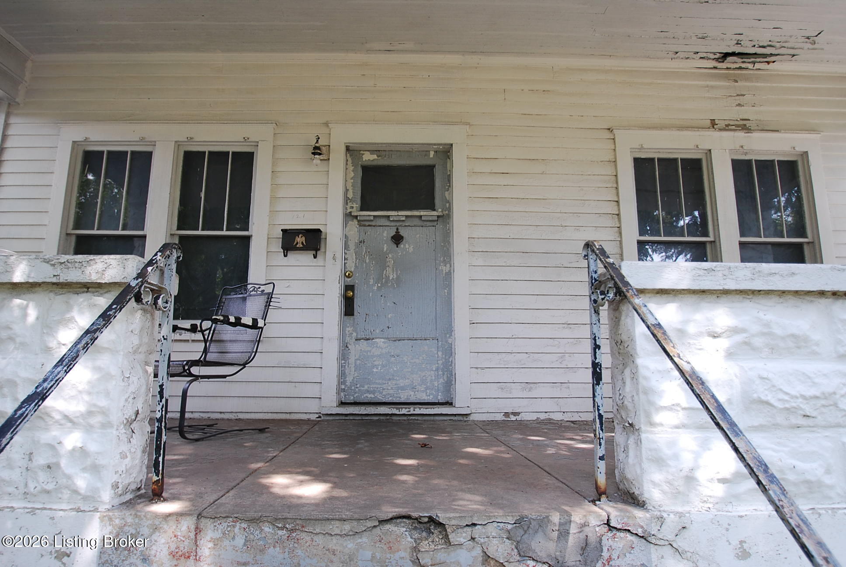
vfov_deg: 59.6
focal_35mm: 21
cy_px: 284
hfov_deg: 81.1
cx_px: 423
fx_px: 494
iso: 200
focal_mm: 14
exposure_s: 1/80
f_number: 4.5
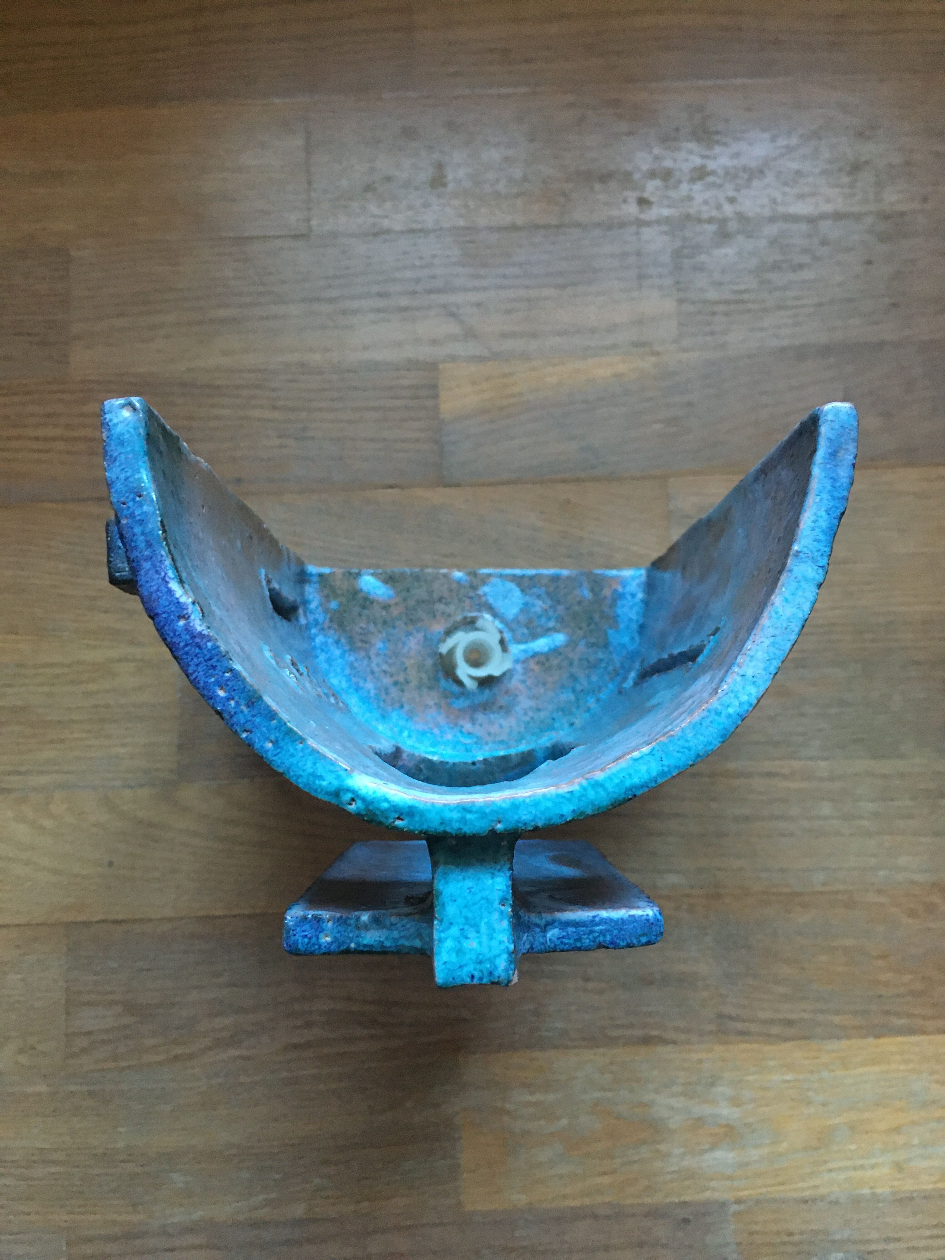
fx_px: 1056
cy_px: 630
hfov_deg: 48.2
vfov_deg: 61.7
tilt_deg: -83.4
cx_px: 472
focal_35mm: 29
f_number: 2.2
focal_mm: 4.15
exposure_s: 1/17
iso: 250
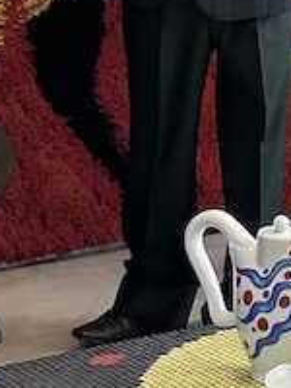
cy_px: -215
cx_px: 184
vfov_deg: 9.9
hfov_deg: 7.7
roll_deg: +1.3
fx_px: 2152
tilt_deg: -3.8
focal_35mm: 192
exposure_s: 1/33
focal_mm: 6.86
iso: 500
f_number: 1.78
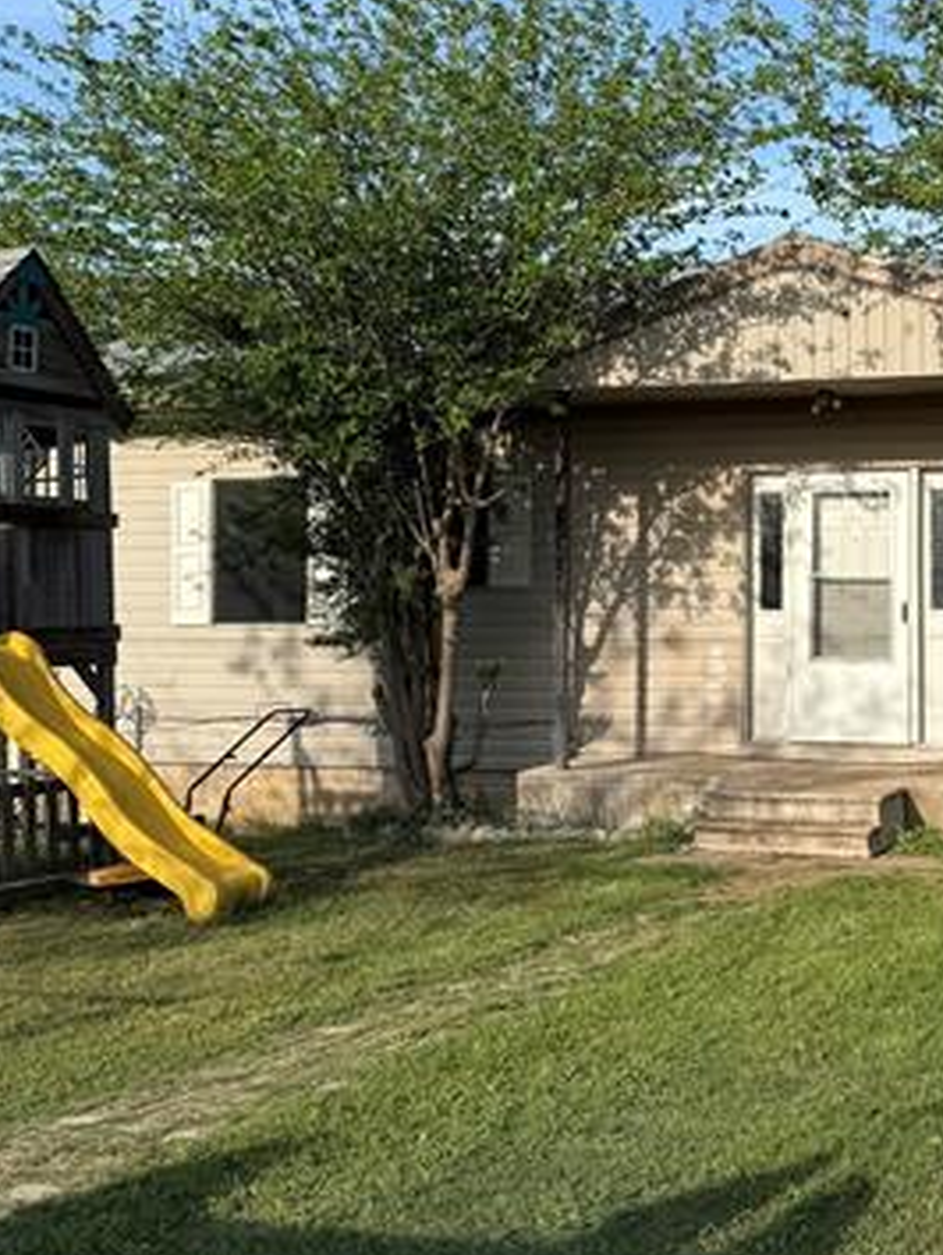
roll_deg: -1.3
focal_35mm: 52
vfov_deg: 36.7
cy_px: 514
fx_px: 1886
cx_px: 812
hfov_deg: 27.3
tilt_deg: +4.6
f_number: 1.78
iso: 80
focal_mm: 6.76
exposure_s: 1/2703
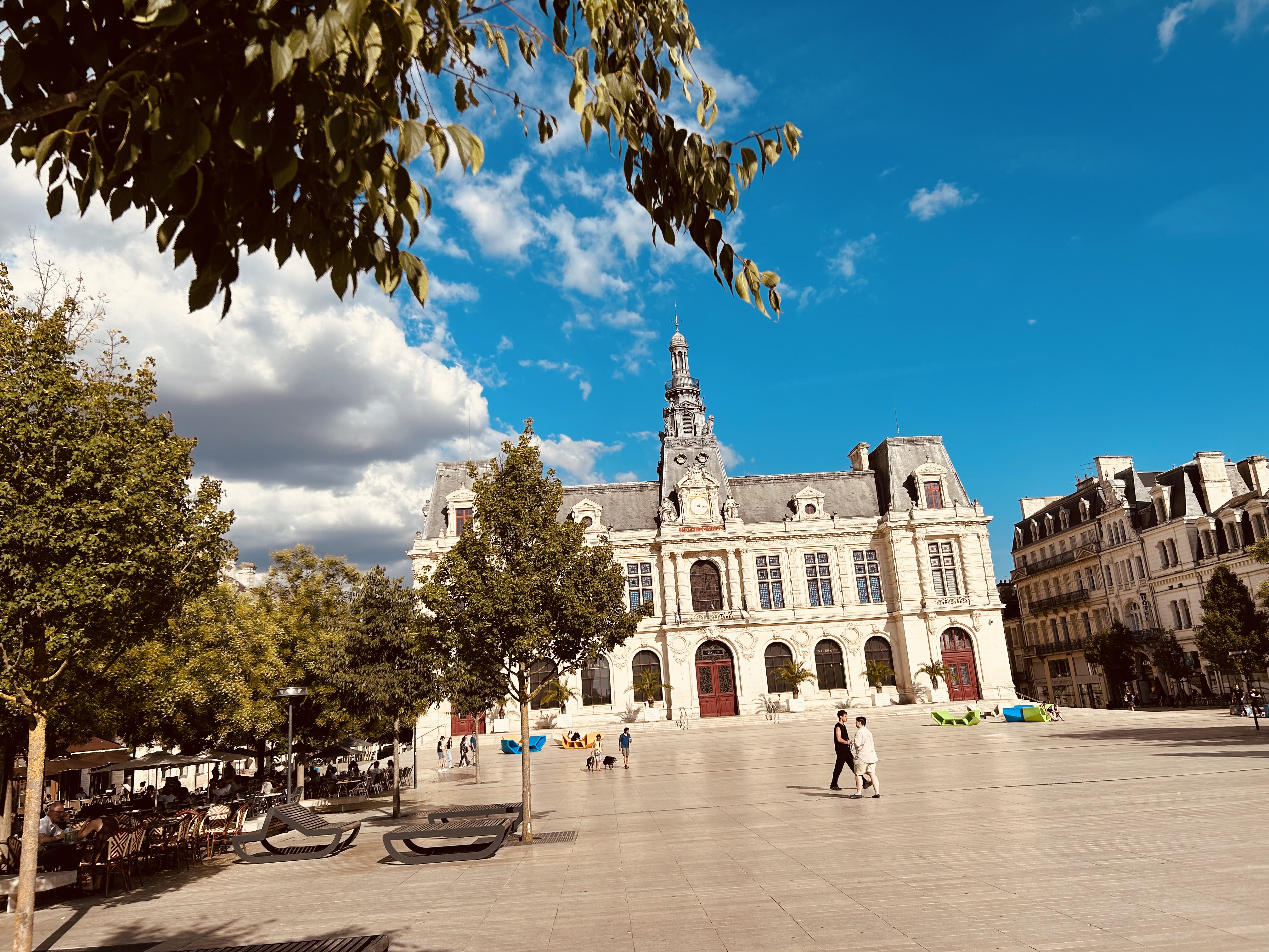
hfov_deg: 67.3
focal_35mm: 26
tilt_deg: +14.2
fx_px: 953
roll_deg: +3.7
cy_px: 476
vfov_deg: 53.1
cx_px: 634
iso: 50
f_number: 1.5
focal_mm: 5.7
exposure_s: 1/6993
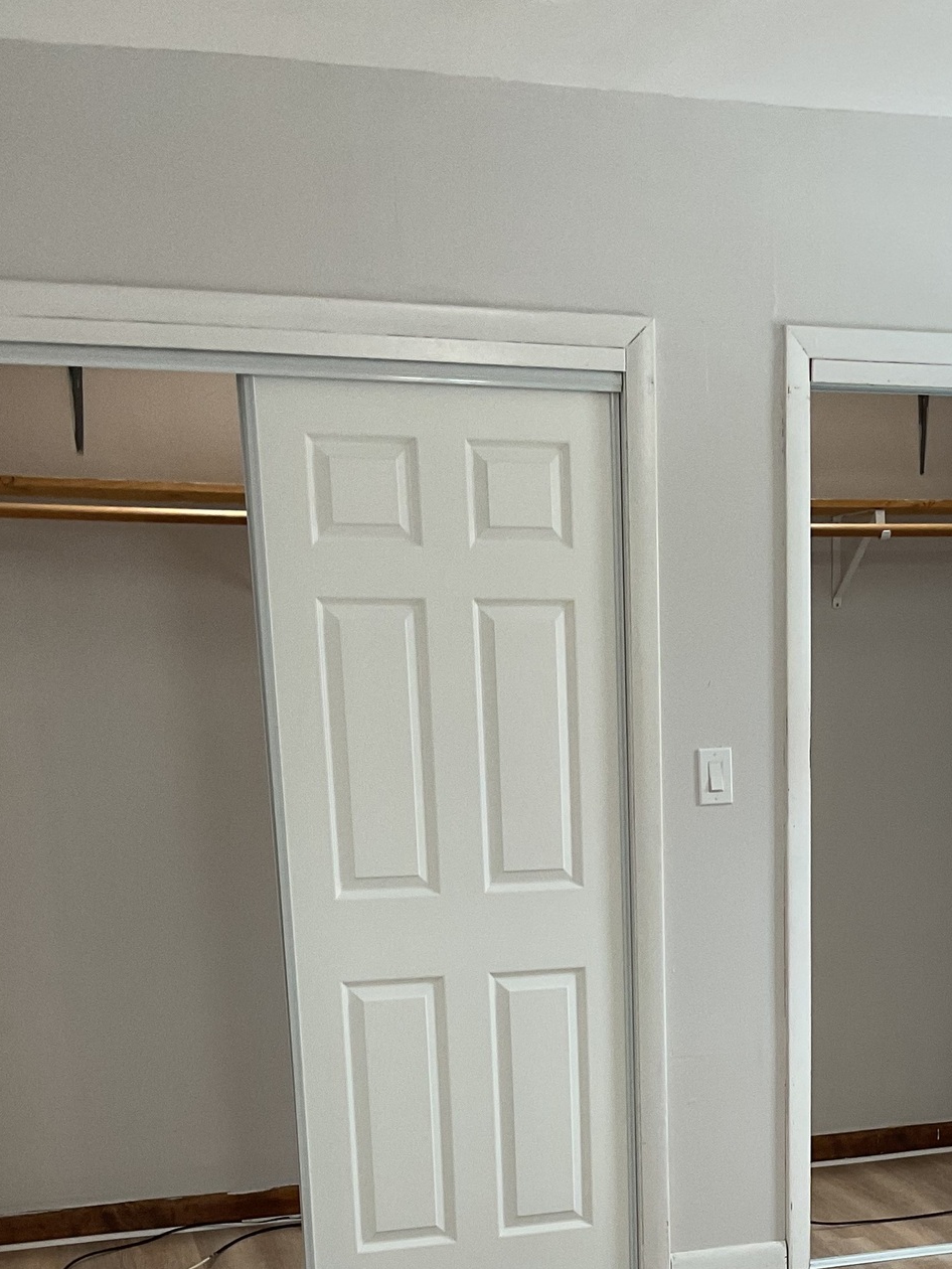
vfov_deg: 34.1
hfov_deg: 27.2
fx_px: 1943
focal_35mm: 53
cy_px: 1158
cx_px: 703
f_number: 1.8
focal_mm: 3
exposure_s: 1/60
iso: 64
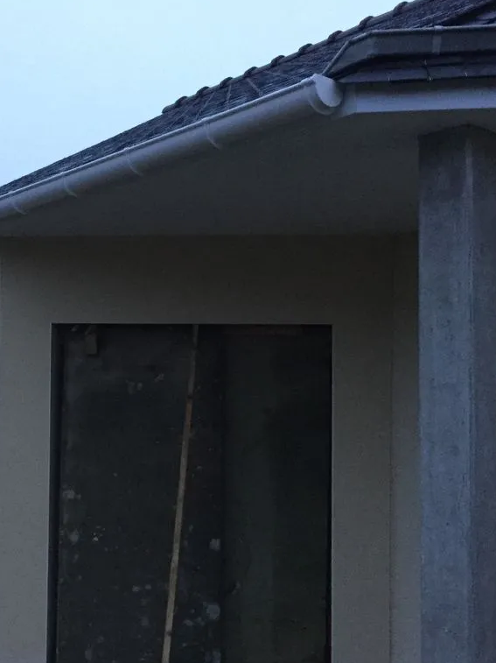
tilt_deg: +2.3
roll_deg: +0.9
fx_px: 880
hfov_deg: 31.4
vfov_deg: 41.2
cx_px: 189
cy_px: 376
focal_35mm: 46
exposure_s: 1/17
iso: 250
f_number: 2.2
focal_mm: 4.15
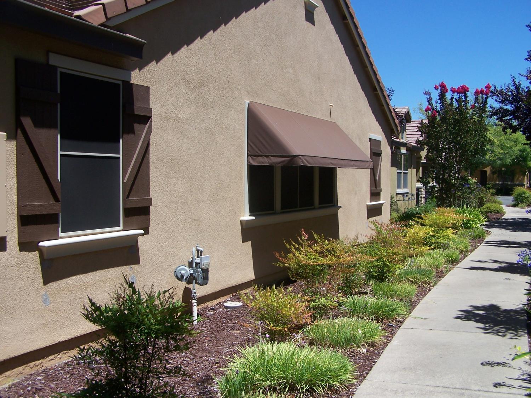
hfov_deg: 49.0
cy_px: 199
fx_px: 583
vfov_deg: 37.7
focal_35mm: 38
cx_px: 266
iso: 80
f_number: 4
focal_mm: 6.3
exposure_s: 1/640
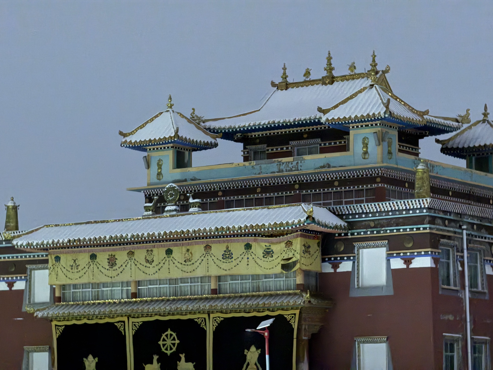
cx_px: 246
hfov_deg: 16.4
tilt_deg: +6.2
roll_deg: +0.0
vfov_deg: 12.3
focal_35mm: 120
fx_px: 1709
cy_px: 185
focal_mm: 15.66
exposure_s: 1/2
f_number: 2.8
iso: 2500
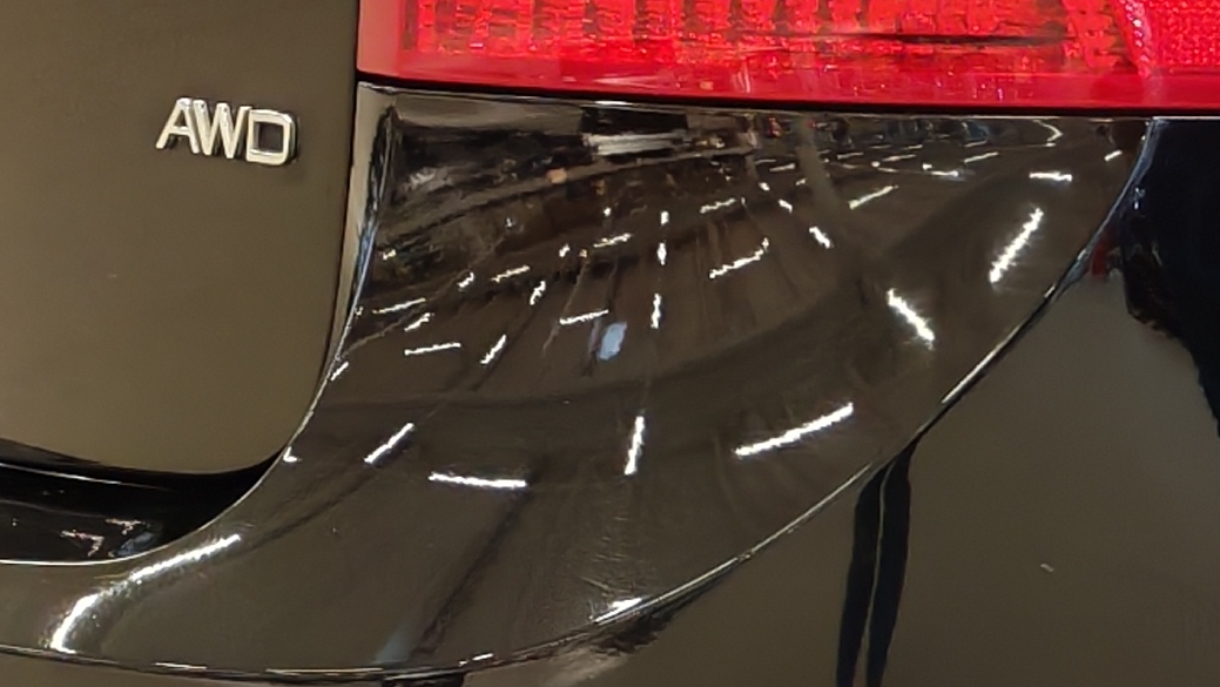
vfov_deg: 8.3
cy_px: 740
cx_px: 1205
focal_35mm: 146
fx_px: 4724
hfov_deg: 14.5
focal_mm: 6.12
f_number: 1.9
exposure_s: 1/100
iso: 729
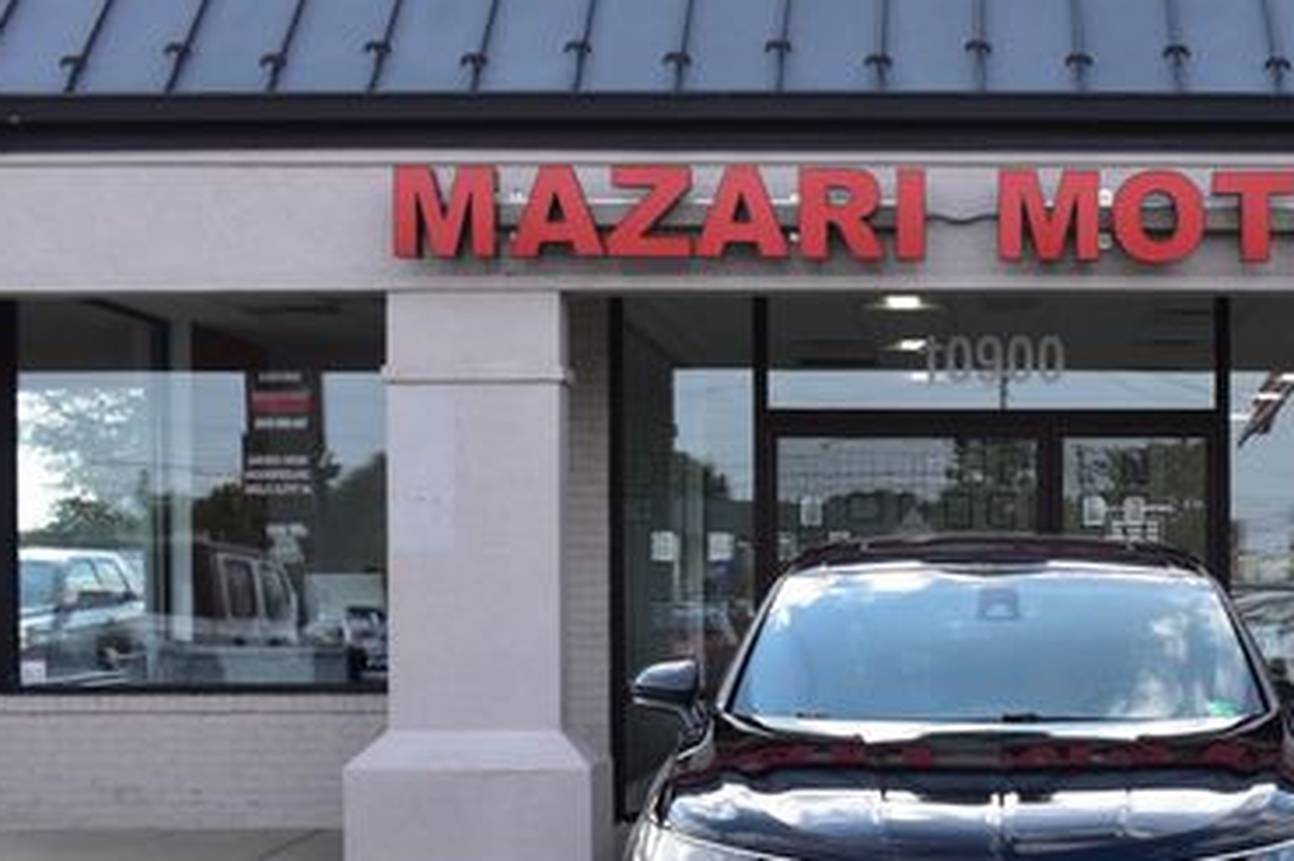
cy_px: 630
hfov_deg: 30.0
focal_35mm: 65
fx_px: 2329
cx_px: 1098
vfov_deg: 20.8
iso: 400
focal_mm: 25
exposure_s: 1/250
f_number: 10
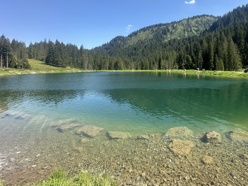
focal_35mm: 19
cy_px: 66
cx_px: 168
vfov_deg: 67.3
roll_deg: +0.1
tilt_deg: +1.4
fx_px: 136
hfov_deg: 81.5
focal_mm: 2.22
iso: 40
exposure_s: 1/666
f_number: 2.2
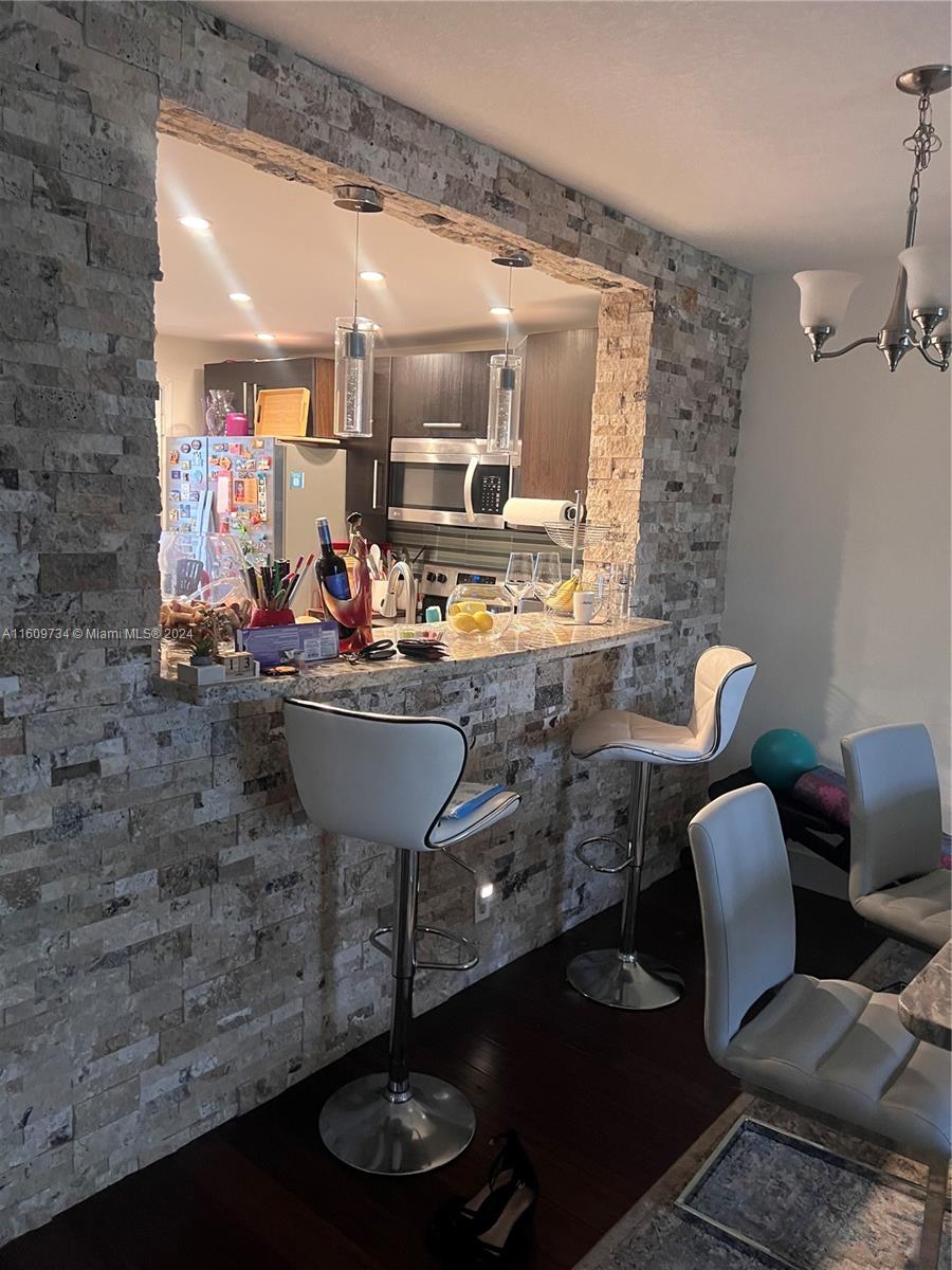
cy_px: 635
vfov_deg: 67.3
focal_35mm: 26
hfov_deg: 53.1
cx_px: 476
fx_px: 953
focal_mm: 5.7
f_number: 1.5
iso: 500
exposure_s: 1/60
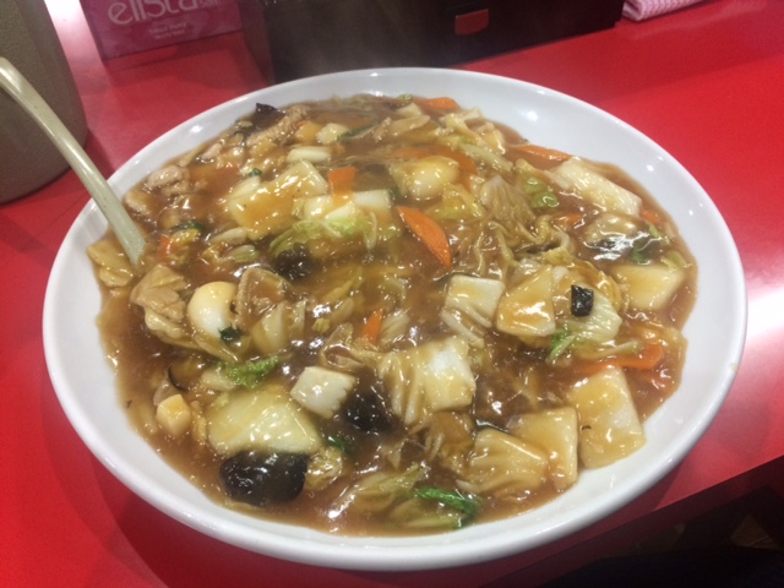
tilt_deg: -48.8
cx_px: 392
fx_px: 657
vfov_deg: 48.2
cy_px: 294
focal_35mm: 29
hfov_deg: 61.7
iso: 125
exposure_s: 1/30
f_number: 2.2
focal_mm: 4.15
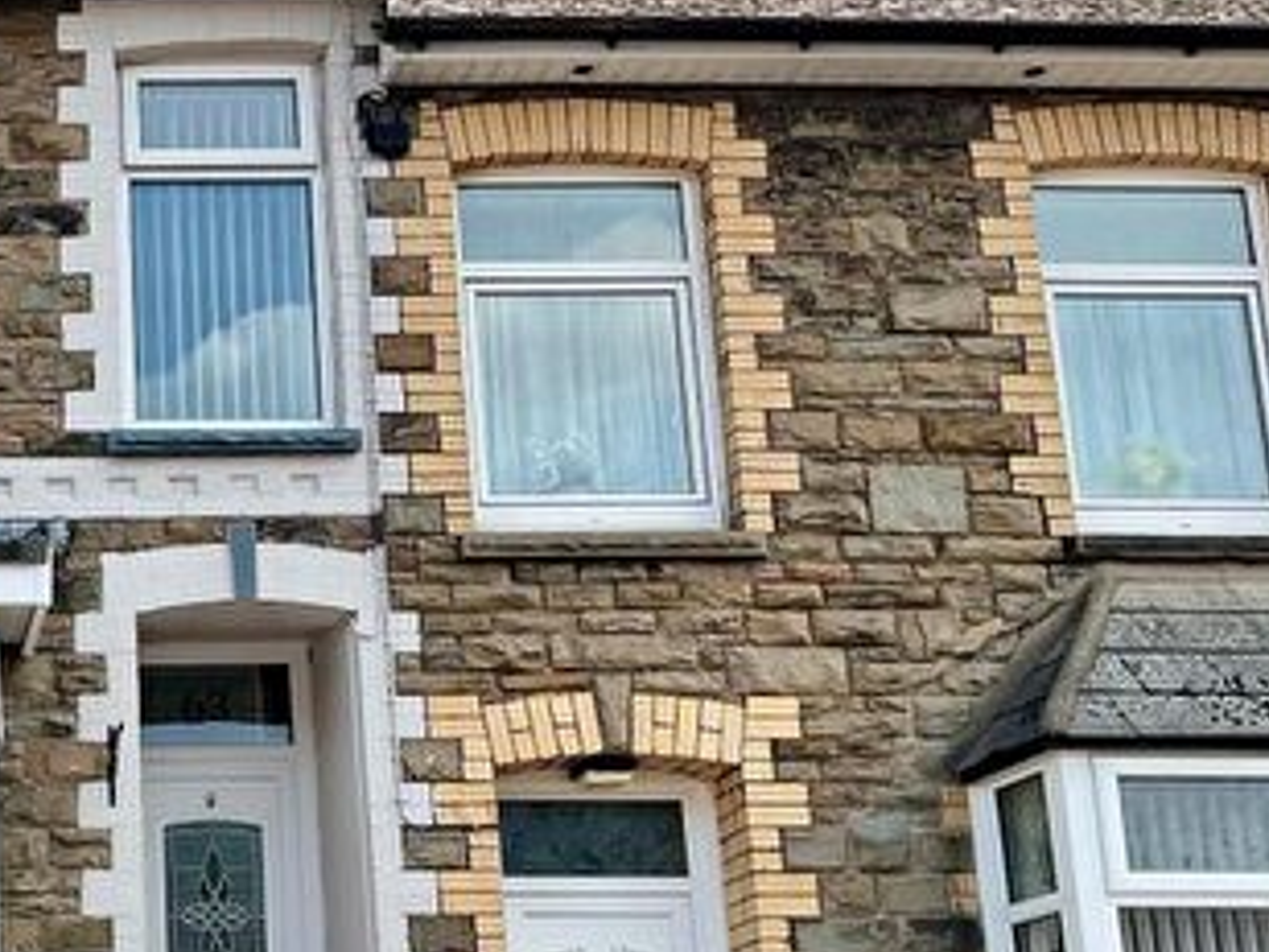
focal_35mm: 66
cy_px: 690
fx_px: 2420
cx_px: -136
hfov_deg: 26.9
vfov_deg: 22.1
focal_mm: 3
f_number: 1.8
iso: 16
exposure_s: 1/944
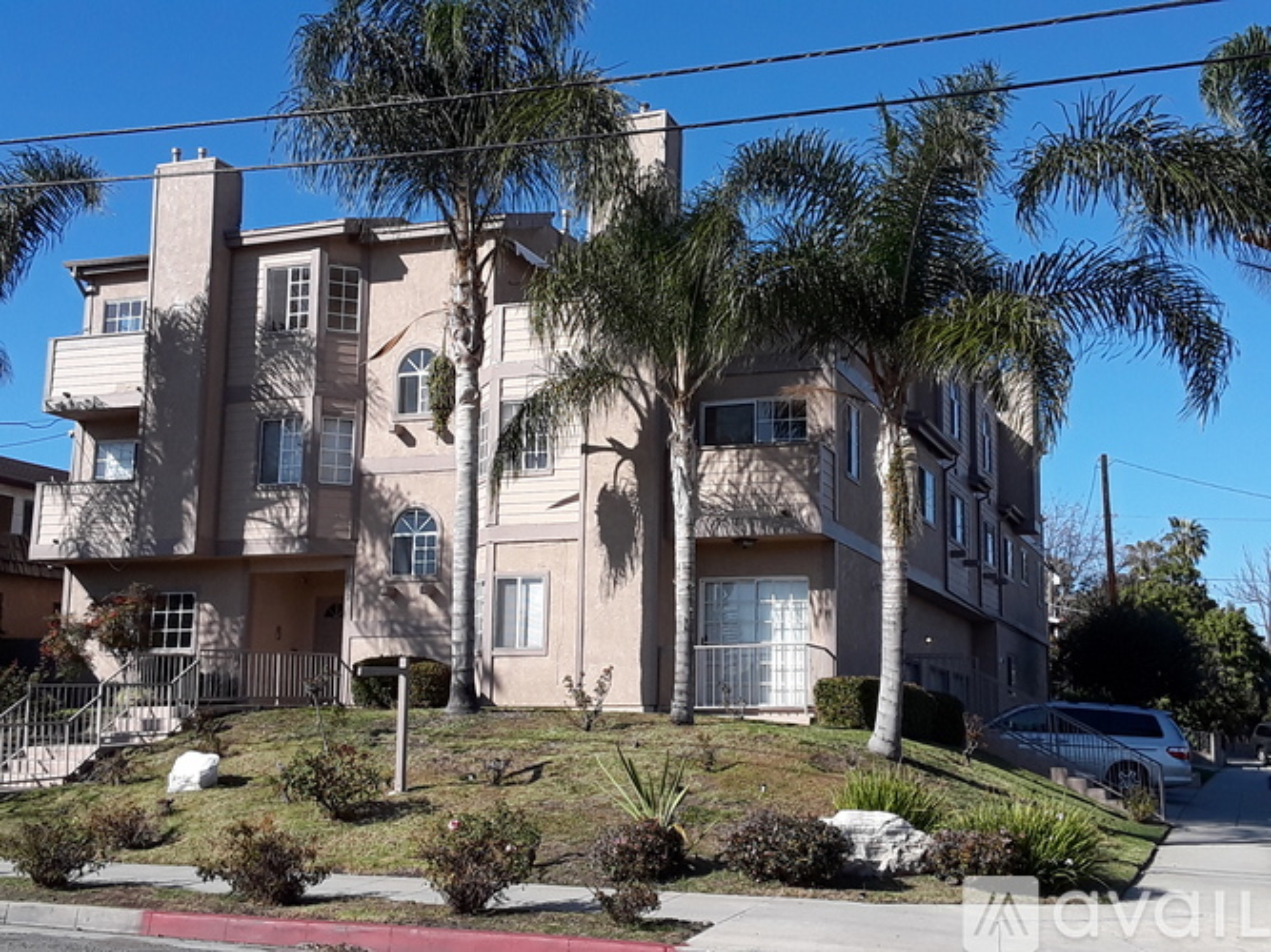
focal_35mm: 28
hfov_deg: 63.5
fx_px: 1028
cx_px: 636
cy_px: 476
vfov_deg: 49.7
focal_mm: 2.9
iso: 40
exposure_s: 1/1543
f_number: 1.9
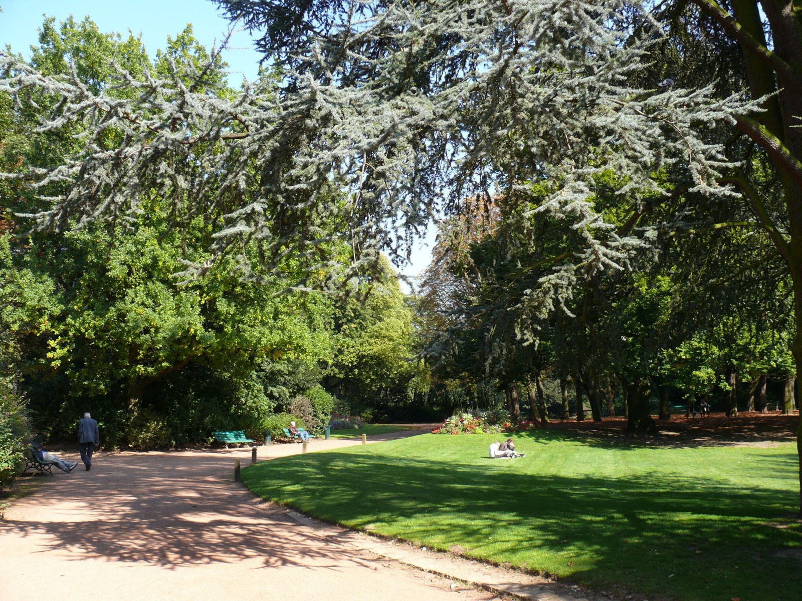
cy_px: 300
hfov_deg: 52.6
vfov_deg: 40.7
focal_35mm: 35
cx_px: 401
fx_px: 811
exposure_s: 1/200
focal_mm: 7.4
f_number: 4
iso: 100
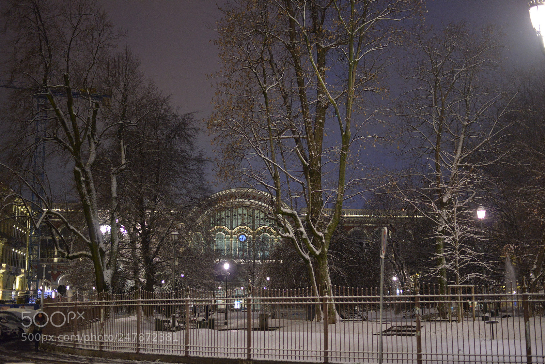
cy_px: 182
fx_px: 757
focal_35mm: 50
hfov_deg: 39.6
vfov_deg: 27.0
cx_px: 272
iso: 4000
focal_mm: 50
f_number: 1.8
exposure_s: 1/160
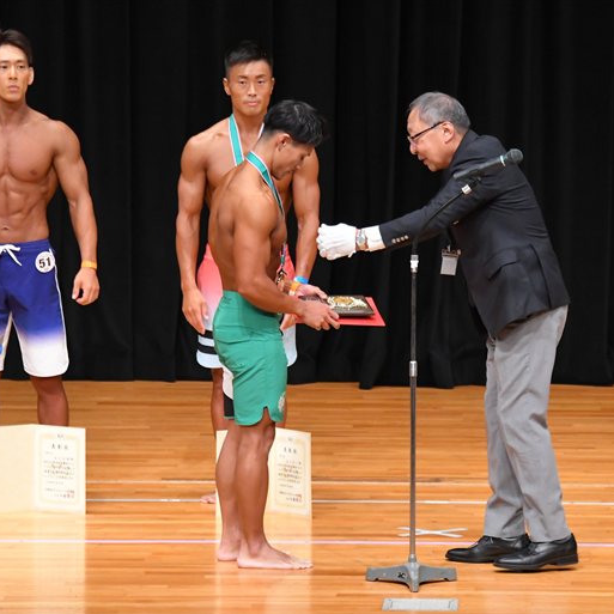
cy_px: 308
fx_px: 6181
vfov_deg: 5.7
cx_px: 376
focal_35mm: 308
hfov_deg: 5.7
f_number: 5.6
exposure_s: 1/400
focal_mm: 160
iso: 4000
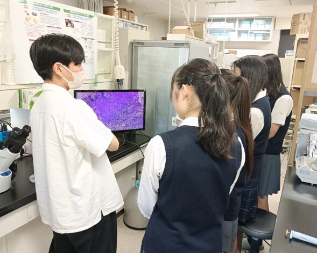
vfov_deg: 49.9
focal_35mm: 29
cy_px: 120
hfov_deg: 60.4
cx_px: 163
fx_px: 272
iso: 1000
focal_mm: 4.7
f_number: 1.7
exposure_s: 1/50
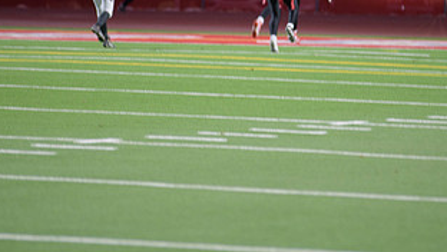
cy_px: -9
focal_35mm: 389
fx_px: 4614
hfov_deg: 5.5
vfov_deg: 3.1
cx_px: 259
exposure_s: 1/200
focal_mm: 200
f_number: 2.8
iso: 1250
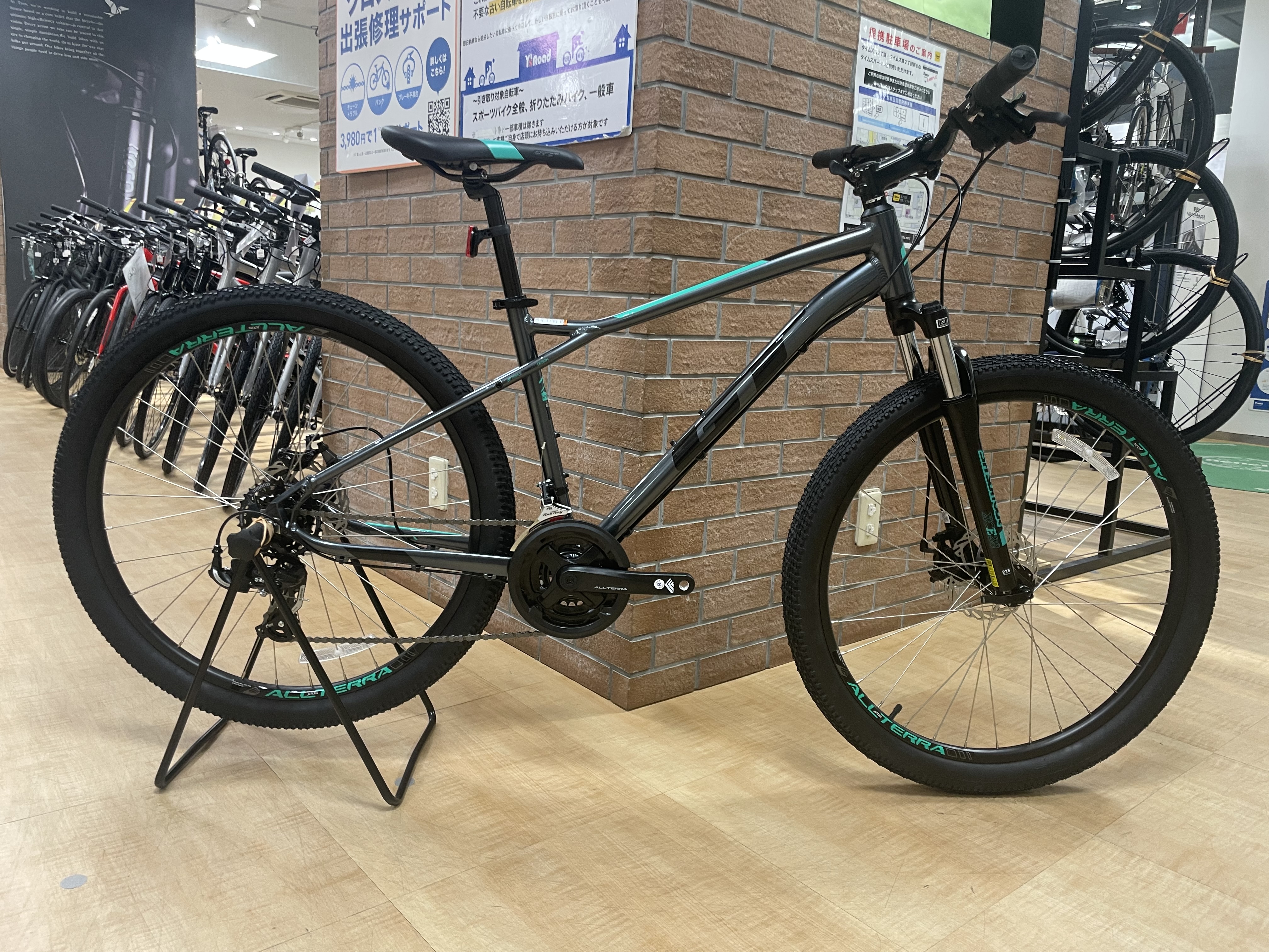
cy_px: 476
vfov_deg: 53.1
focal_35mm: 26
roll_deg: -2.2
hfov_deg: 67.3
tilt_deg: -9.0
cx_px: 634
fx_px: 953
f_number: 1.6
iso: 80
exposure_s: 1/60
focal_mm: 4.2
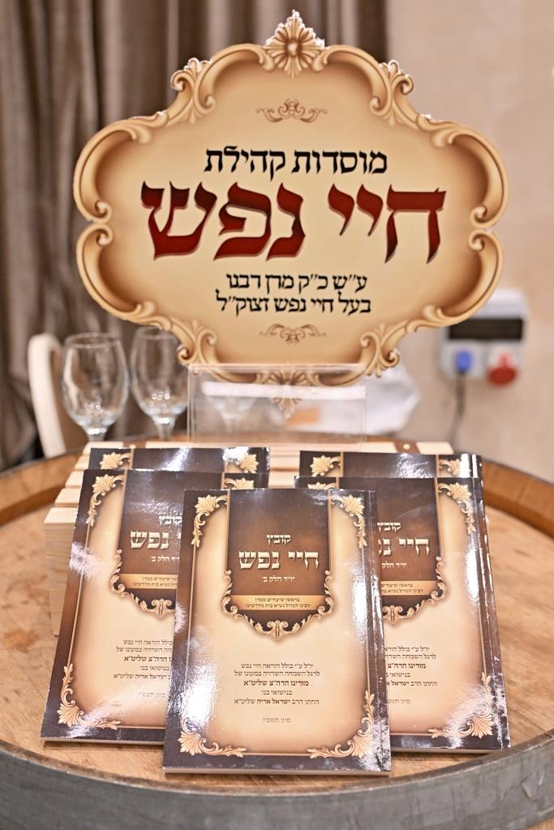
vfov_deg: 47.4
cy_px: 415
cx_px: 277
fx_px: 946
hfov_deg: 32.6
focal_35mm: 41
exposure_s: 1/200
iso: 800
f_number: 4
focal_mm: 41
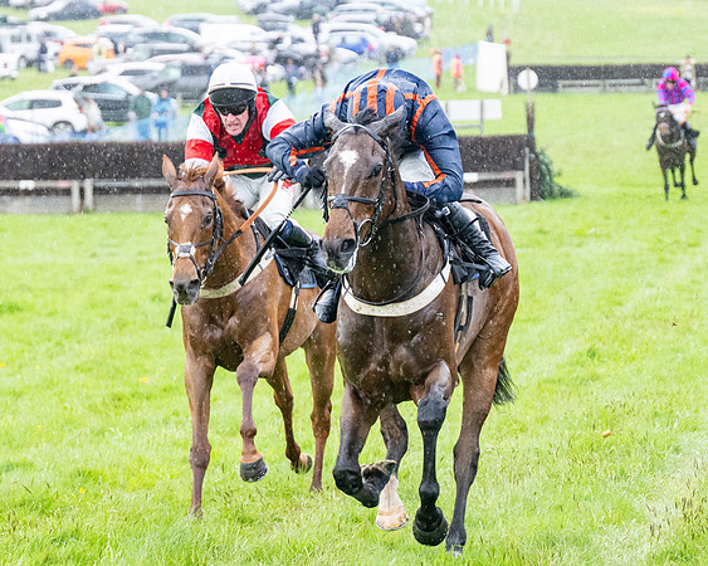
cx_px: 361
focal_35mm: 191
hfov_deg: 10.1
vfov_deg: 8.1
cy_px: 293
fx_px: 3994
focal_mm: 98
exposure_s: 1/640
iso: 2000
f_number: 4
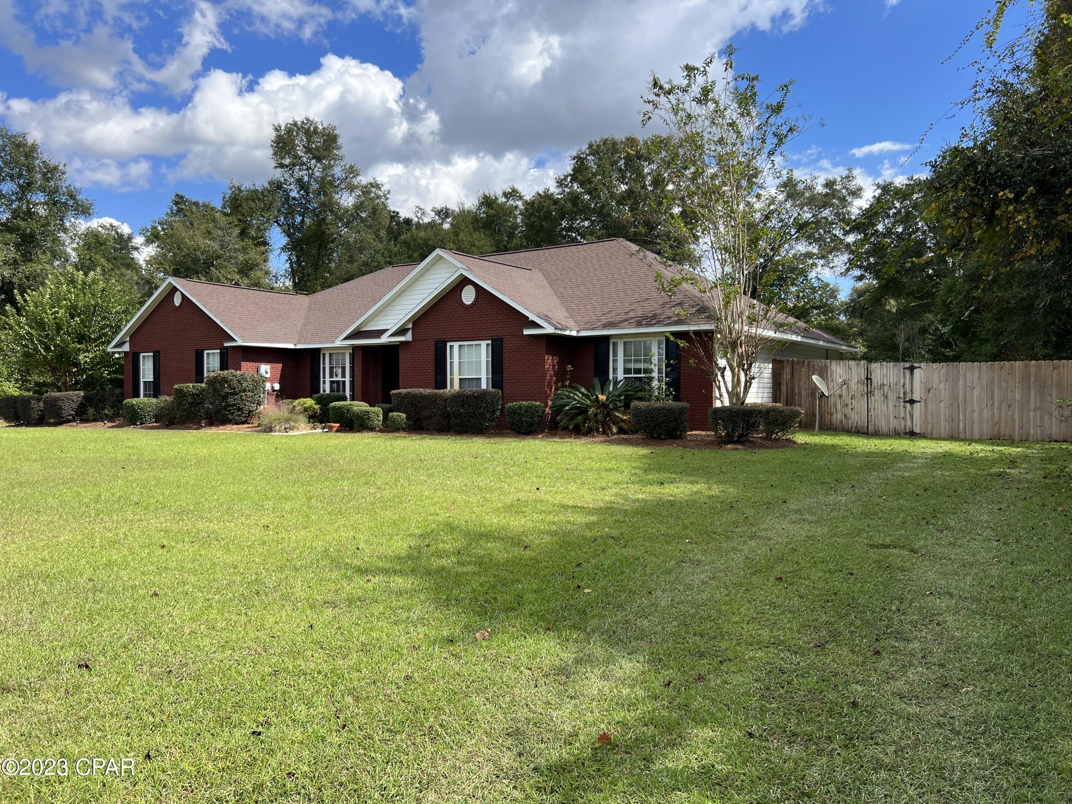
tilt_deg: -0.7
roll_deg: -0.1
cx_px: 536
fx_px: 805
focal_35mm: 26
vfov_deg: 53.1
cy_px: 402
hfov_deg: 67.3
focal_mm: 5.7
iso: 50
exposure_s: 1/2083
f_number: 1.5
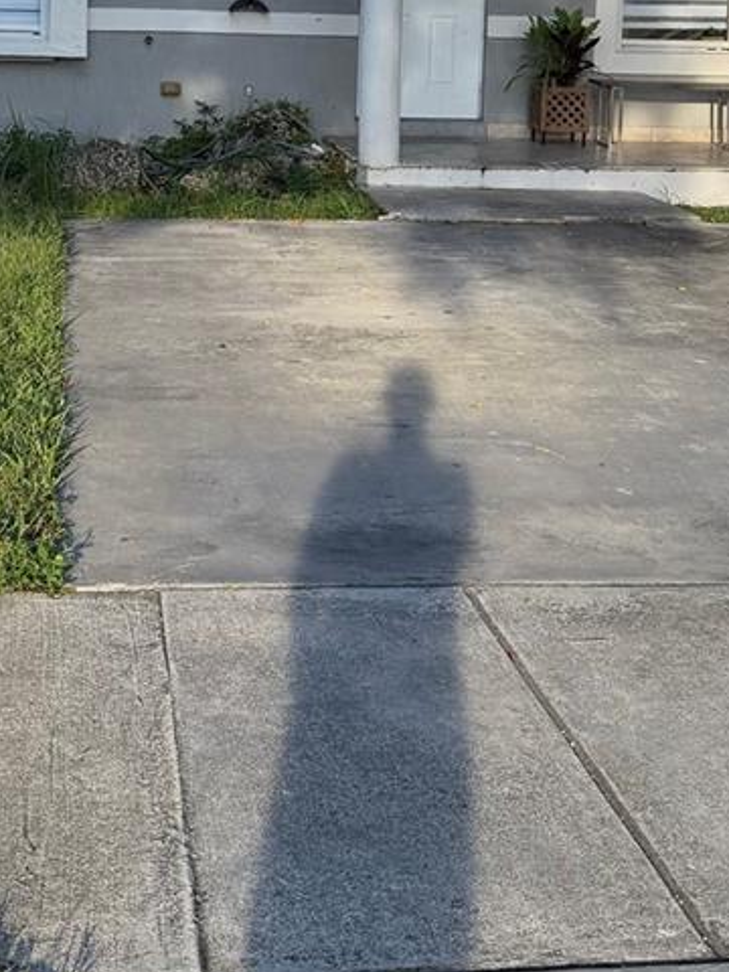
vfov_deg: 30.5
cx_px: 261
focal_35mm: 60
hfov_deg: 24.3
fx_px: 1685
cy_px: 61
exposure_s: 1/1618
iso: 80
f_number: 1.78
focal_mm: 6.76
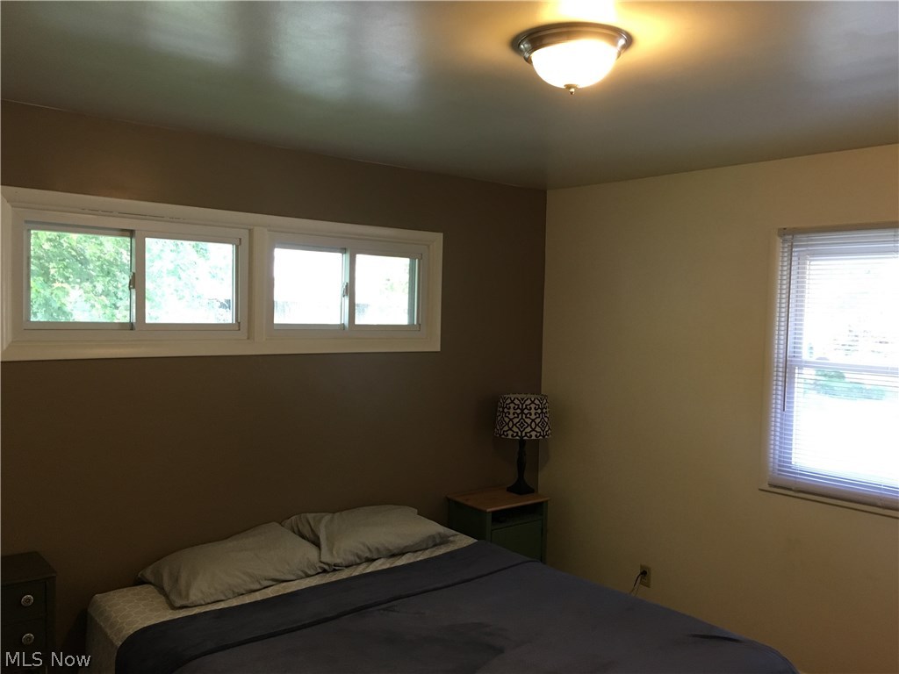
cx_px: 450
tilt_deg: -1.4
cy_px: 337
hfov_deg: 61.7
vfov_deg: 48.2
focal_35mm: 29
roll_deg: -0.8
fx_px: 753
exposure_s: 1/30
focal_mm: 4.15
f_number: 2.2
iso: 125
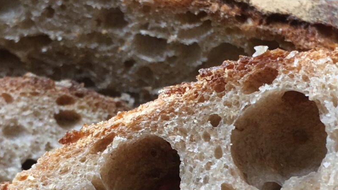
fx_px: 735
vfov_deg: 14.6
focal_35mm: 82
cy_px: 171
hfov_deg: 25.9
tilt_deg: -58.2
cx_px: 148
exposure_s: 1/17
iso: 32
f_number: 2.2
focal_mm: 4.15
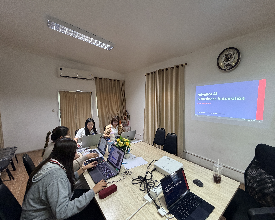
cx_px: 149
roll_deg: -0.4
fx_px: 122
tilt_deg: -4.0
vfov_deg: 84.0
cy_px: 111
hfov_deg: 96.6
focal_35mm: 15
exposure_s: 1/100
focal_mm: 2.22
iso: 200
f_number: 2.2
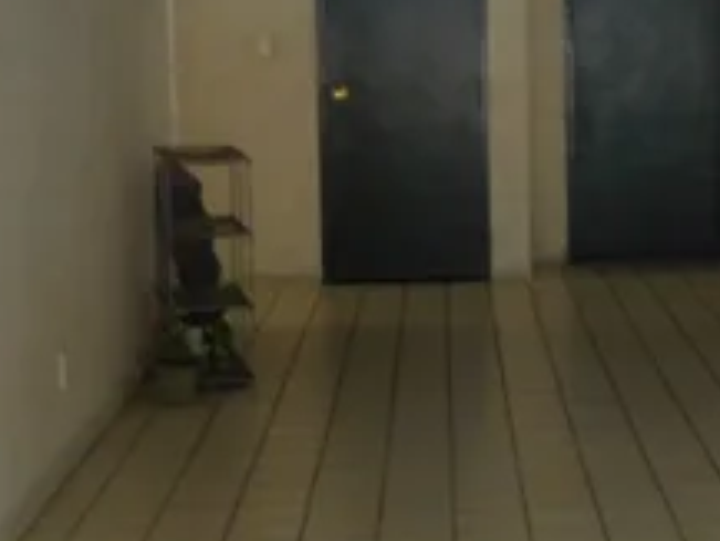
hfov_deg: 21.0
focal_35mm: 86
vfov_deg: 17.2
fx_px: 1790
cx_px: 884
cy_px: 226
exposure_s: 1/30
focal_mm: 4.5
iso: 200
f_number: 3.4
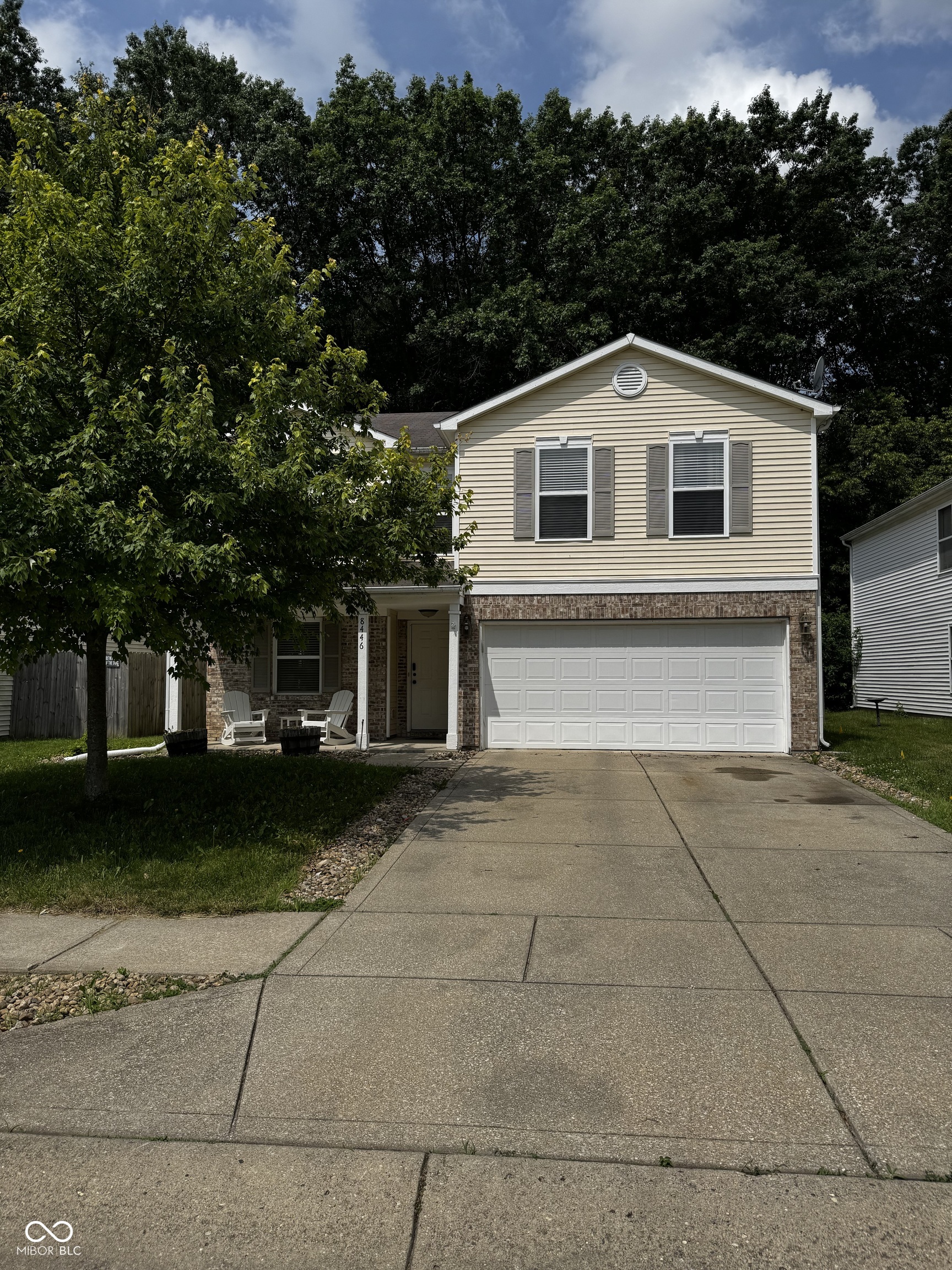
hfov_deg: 56.8
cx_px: 476
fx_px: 880
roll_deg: +0.2
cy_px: 635
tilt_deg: +2.6
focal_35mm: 24
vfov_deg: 71.6
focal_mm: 6.76
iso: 80
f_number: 1.78
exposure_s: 1/7937
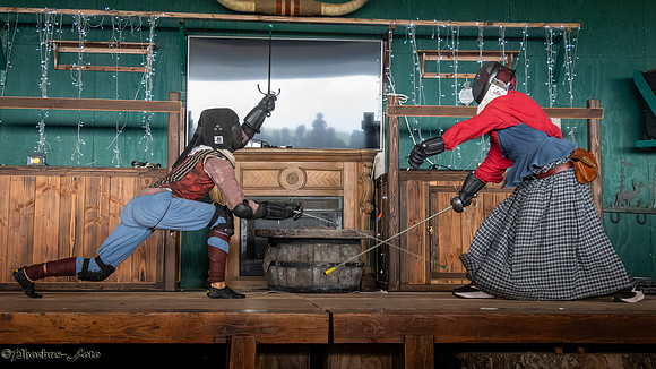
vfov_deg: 21.8
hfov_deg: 37.9
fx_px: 955
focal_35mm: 55
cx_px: 319
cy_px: 162
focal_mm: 38
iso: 8000
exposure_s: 1/320
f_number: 5.6
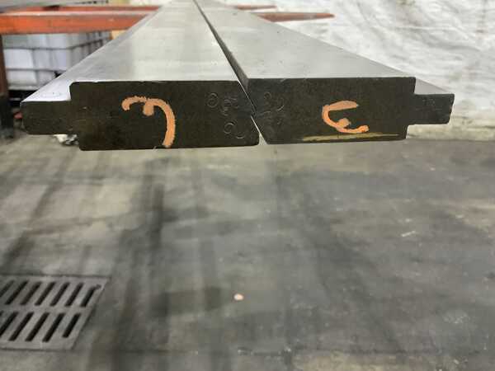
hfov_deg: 61.7
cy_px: 186
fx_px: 415
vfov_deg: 48.2
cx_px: 248
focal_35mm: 29
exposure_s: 1/40
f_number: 1.8
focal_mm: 3
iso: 200
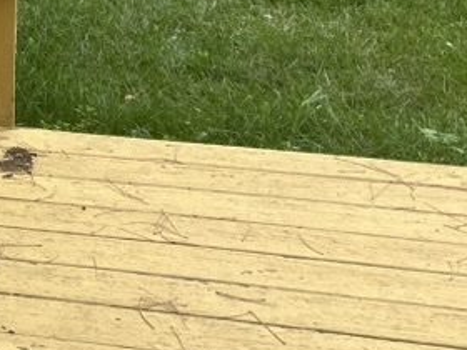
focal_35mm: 95
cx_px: -304
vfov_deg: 14.4
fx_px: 1282
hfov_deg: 17.7
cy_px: -187
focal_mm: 5.7
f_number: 1.5
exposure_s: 1/1135
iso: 50
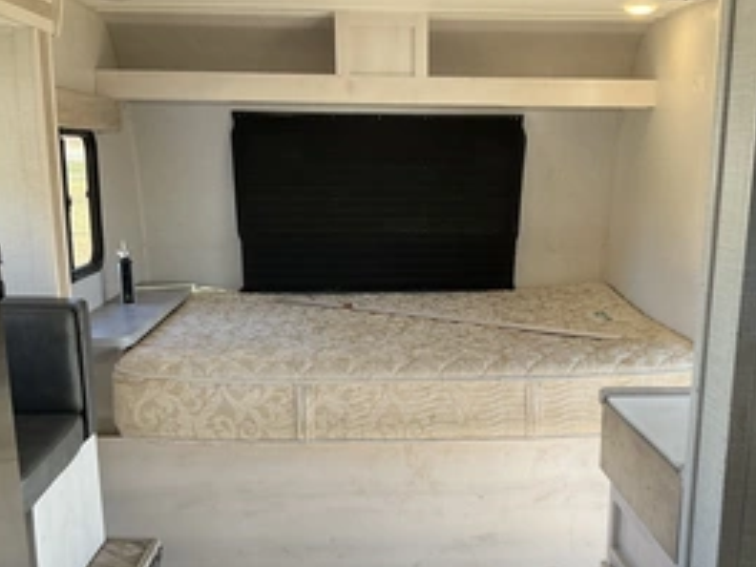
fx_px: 961
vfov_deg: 32.4
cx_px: 441
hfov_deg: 42.8
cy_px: 404
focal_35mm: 44
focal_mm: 3
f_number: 1.8
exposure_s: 1/122
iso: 32
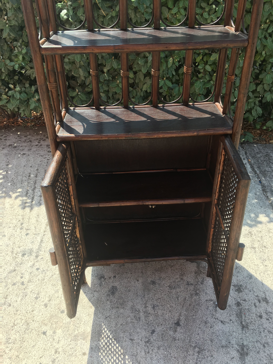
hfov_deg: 48.2
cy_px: 182
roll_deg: +1.1
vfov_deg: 61.7
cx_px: 136
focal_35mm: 29
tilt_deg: -35.5
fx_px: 305
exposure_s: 1/523
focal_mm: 4.15
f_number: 2.2
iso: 25
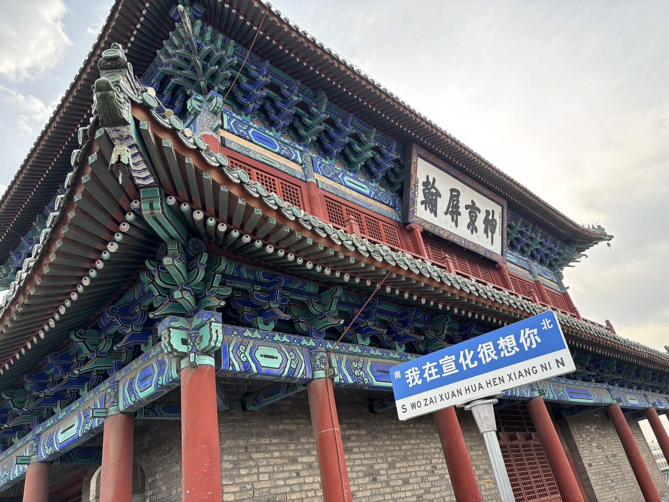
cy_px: 251
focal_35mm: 26
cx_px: 334
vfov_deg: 53.1
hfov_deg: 67.3
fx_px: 503
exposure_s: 1/591
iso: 50
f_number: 1.6
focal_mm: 5.96
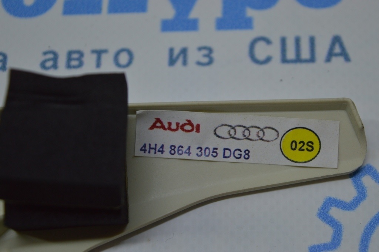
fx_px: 868
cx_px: 190
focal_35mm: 82
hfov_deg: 24.6
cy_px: 126
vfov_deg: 16.5
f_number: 5.6
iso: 400
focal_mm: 55
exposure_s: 1/125
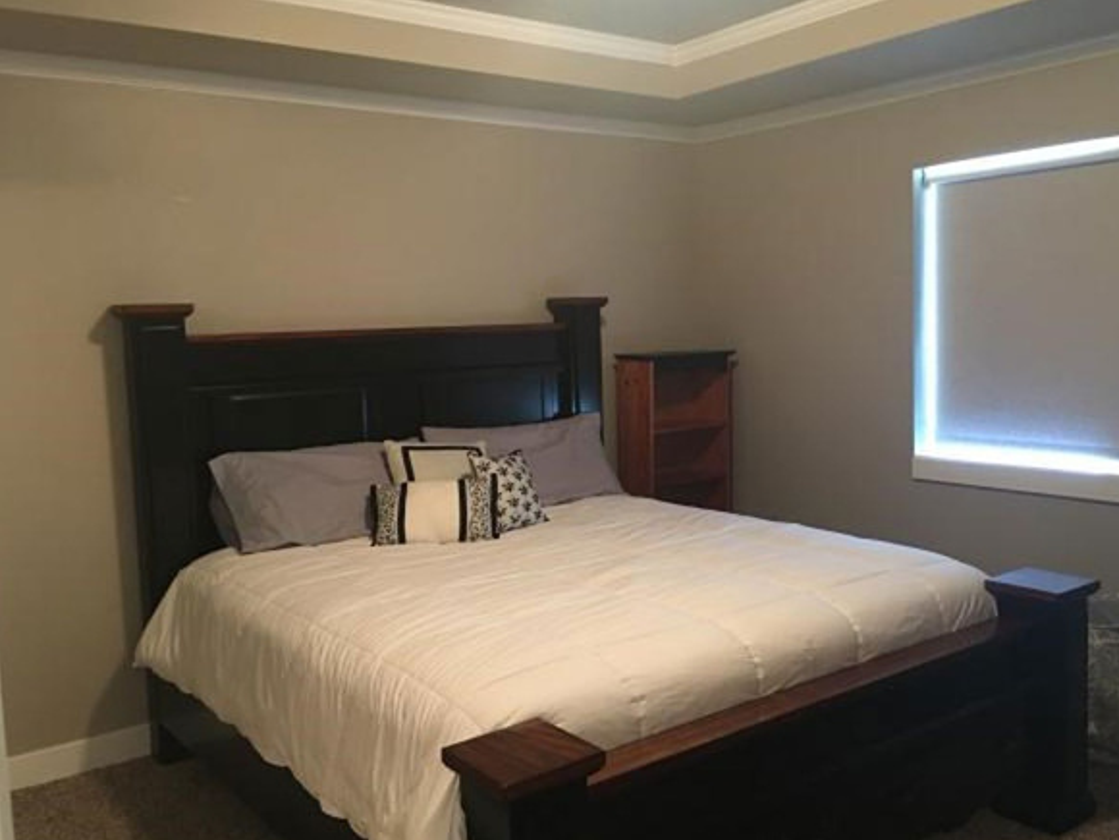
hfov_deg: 56.8
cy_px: 431
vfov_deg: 44.2
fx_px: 1034
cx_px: 600
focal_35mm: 32
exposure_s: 1/4
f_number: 2.2
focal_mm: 4.15
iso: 50
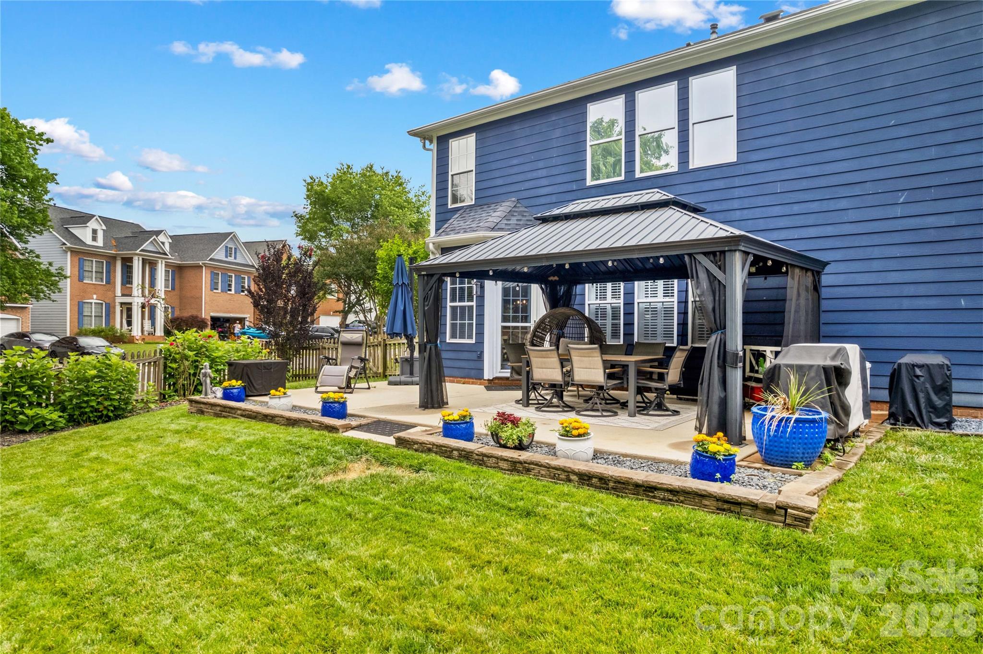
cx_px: 492
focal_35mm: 22
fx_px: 600
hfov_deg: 78.6
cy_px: 327
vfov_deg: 57.2
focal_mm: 8.38
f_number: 2.8
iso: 100
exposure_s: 1/400
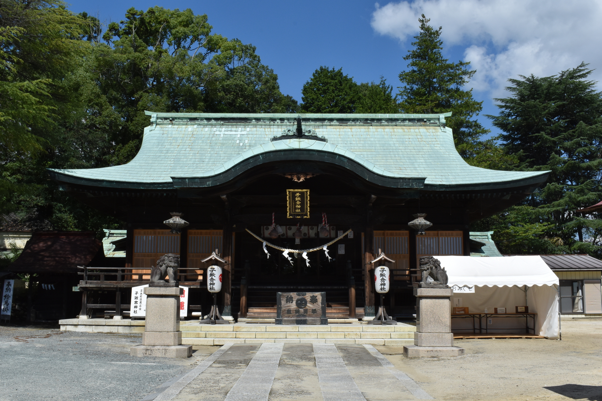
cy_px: 200
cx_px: 301
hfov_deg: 51.3
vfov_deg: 35.5
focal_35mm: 38
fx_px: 627
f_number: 20
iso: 400
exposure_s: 1/320
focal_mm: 25
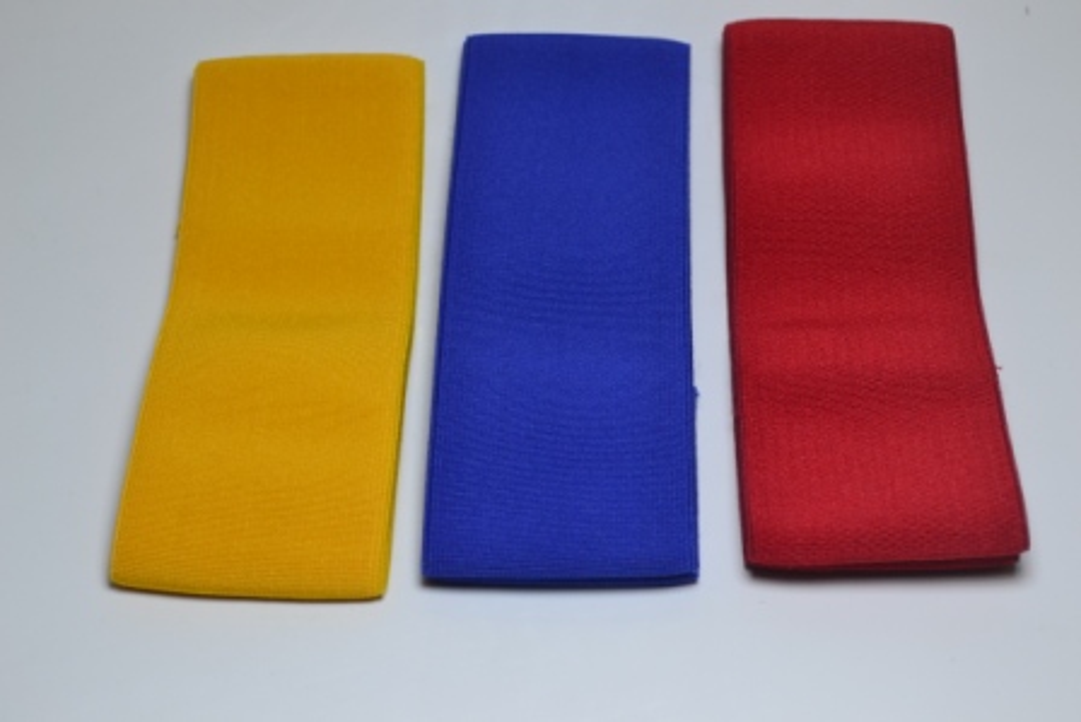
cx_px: 540
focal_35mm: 68
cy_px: 361
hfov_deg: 29.9
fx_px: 2027
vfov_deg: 20.2
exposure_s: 1/80
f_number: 8
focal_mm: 45
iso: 400
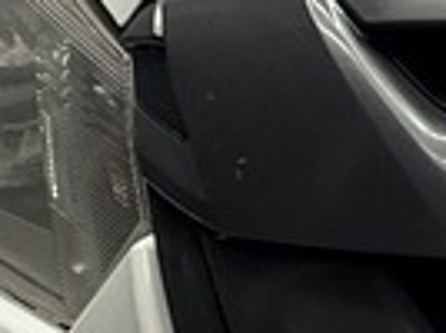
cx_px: 982
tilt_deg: -13.5
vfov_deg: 13.7
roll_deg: +1.2
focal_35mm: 107
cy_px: 286
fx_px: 1376
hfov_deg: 14.2
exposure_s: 1/100
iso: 250
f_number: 2.2
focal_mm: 2.22
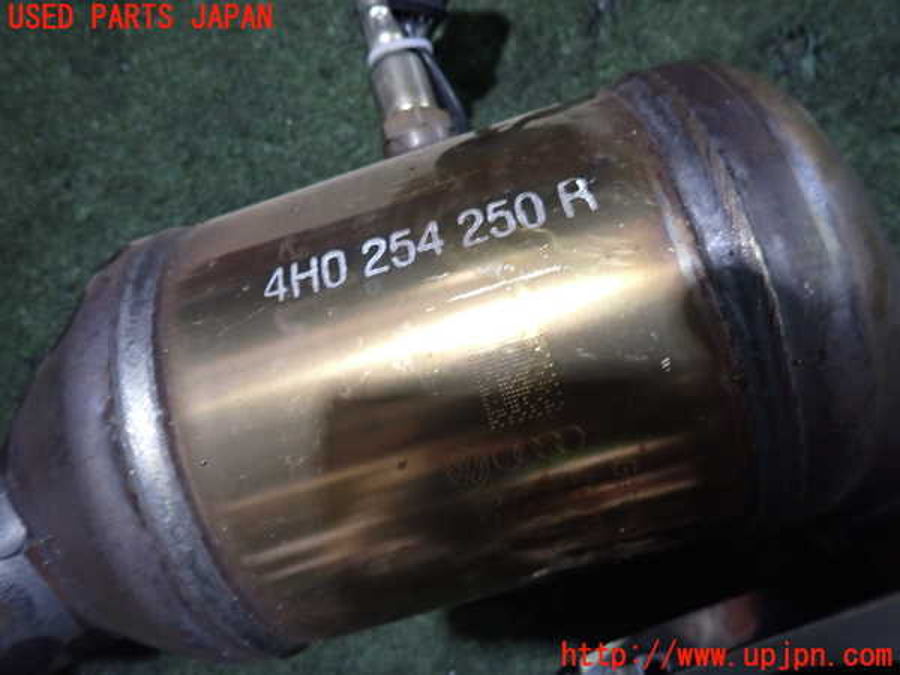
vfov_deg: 54.9
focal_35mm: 25
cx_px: 450
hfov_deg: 69.4
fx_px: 650
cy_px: 338
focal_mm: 4.5
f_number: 2
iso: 400
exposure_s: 1/30
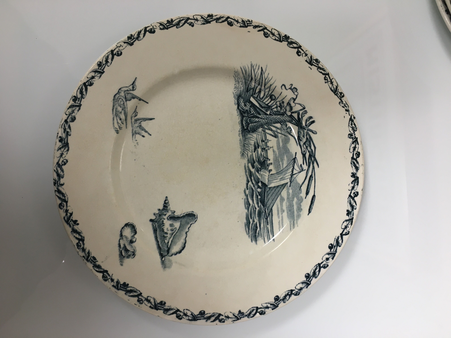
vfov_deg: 48.2
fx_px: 378
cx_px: 226
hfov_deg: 61.7
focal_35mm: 29
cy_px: 169
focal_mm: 4.15
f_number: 2.2
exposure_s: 1/33
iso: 64
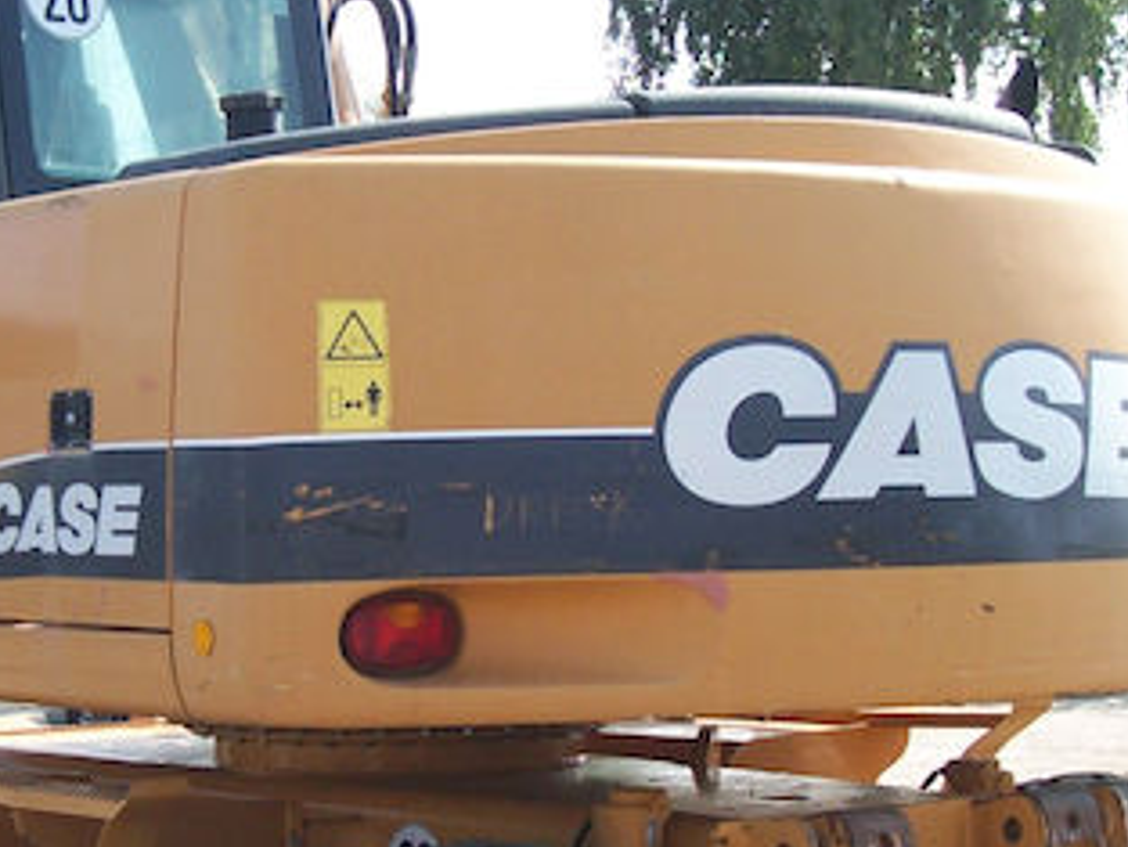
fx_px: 2999
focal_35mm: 92
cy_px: 611
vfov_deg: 16.0
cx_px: 447
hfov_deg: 21.3
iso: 80
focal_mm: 6
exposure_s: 1/573
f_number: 2.7
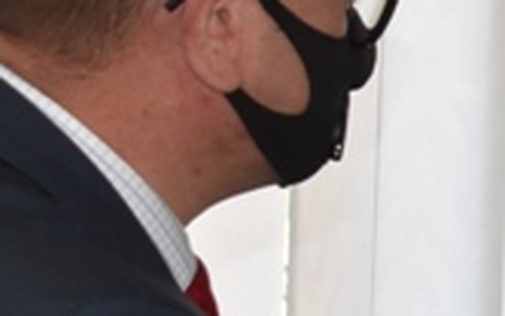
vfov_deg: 5.5
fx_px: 3250
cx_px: 1016
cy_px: 369
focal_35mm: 236
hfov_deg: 8.4
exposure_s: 1/125
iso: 800
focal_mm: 32
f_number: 4.5
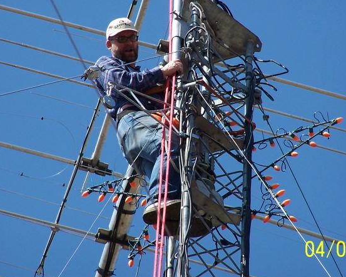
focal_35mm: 537
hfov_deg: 3.6
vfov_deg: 2.9
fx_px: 5497
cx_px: 186
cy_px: 108
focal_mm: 63
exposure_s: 1/750
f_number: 3.7
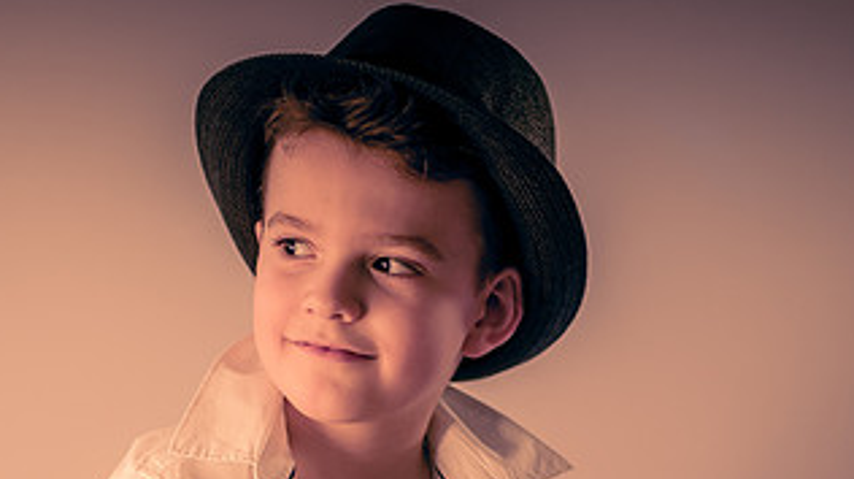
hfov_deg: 11.7
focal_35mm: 184
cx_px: 237
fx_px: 4162
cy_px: 490
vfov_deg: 6.6
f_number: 1.8
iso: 100
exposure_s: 1/80
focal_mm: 85
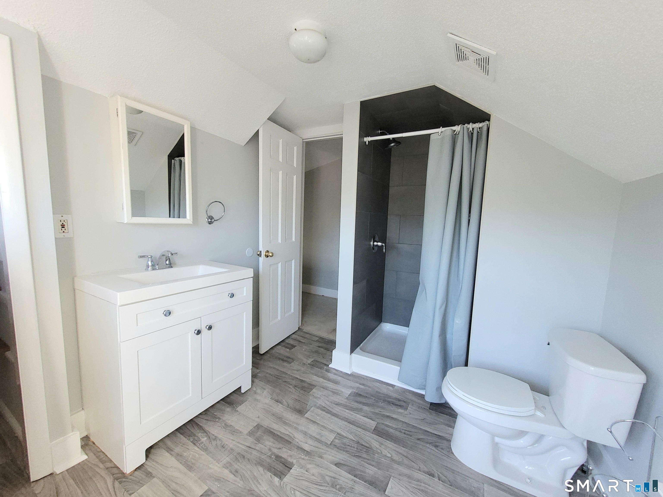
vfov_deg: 89.9
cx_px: 332
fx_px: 249
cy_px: 248
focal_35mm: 13
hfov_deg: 106.2
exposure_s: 1/60.2
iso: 125
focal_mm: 1.74
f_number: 2.2
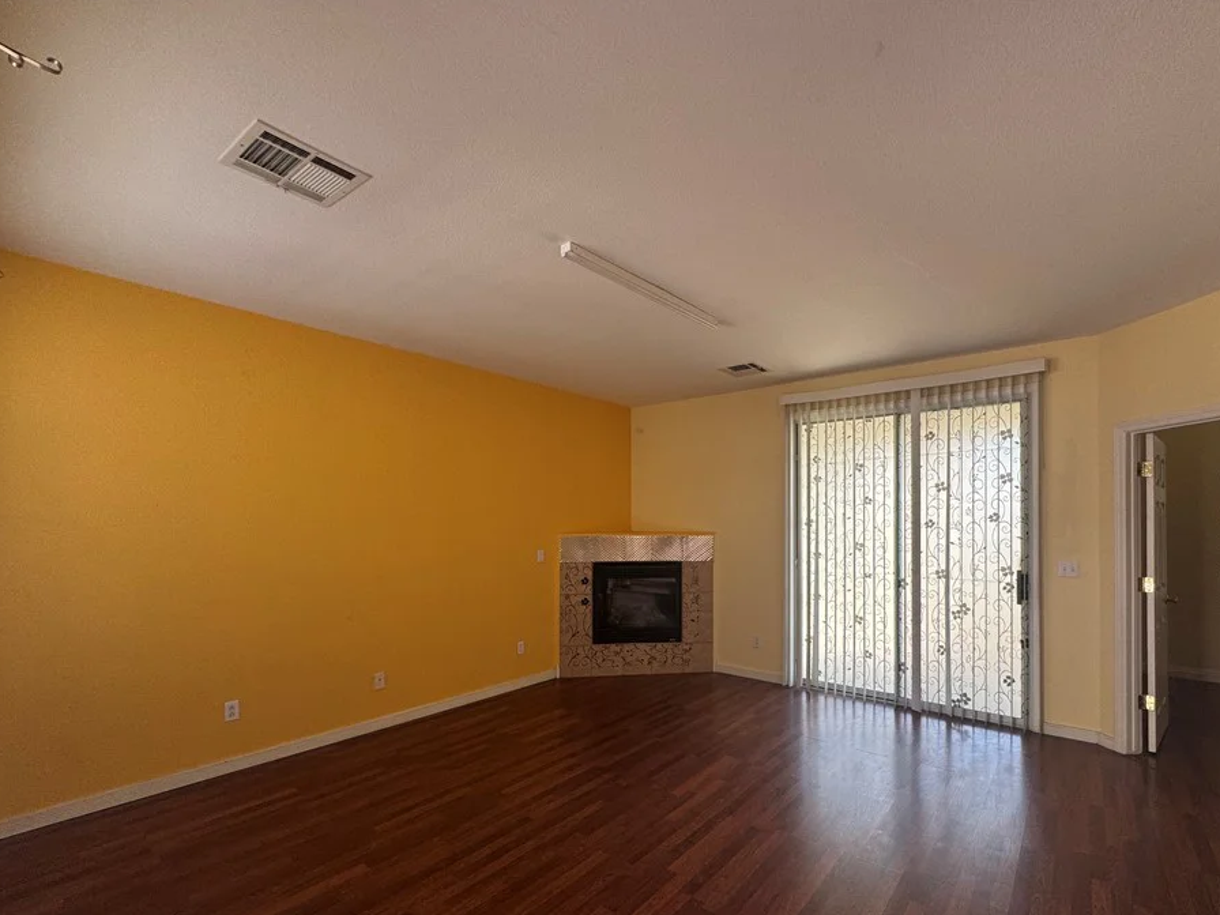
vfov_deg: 77.7
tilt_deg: -0.2
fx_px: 564
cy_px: 517
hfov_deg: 94.2
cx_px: 671
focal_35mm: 16
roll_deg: -0.8
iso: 125
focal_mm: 2.22
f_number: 2.2
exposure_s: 1/120
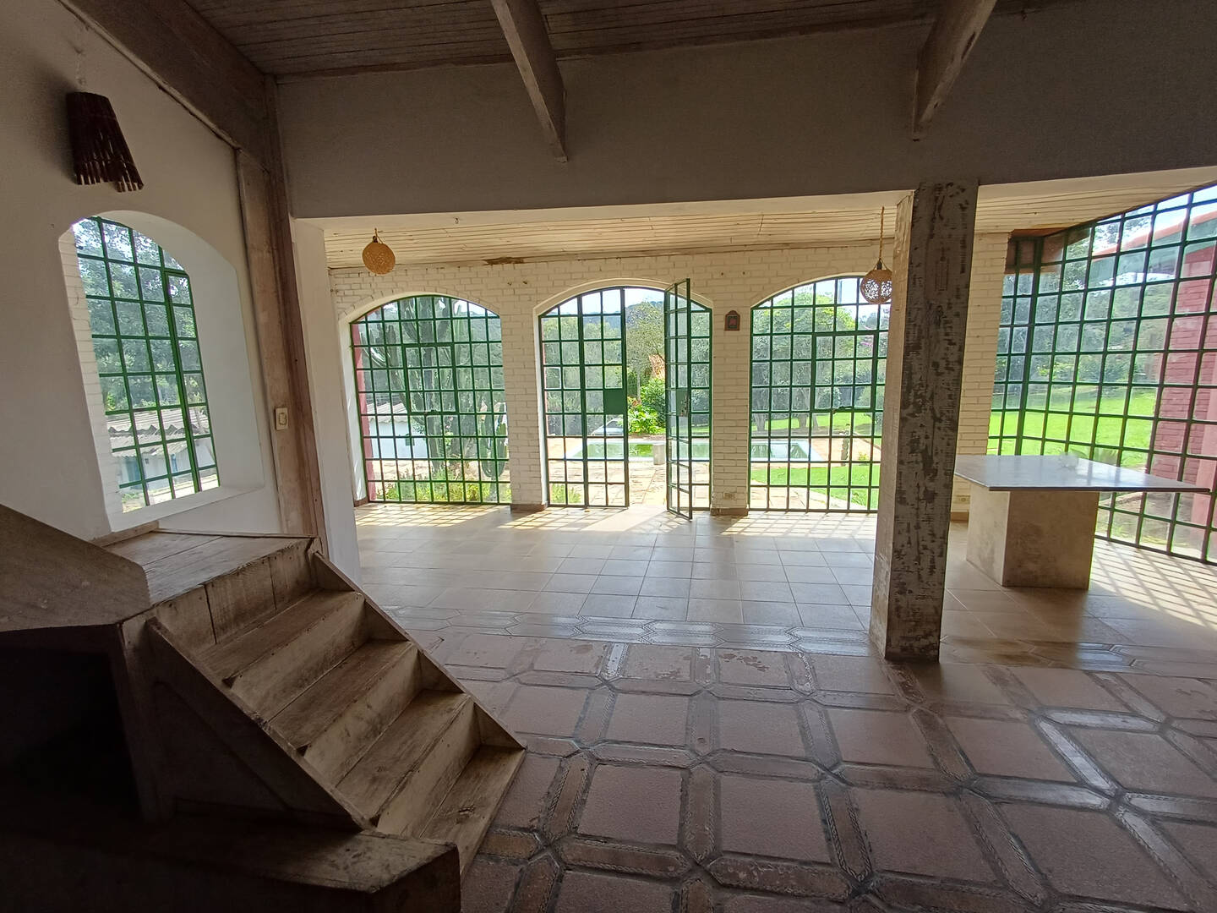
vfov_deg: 78.1
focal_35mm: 16
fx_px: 563
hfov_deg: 94.5
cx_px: 608
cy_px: 456
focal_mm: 1.64
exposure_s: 1/195
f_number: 2.2
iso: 40
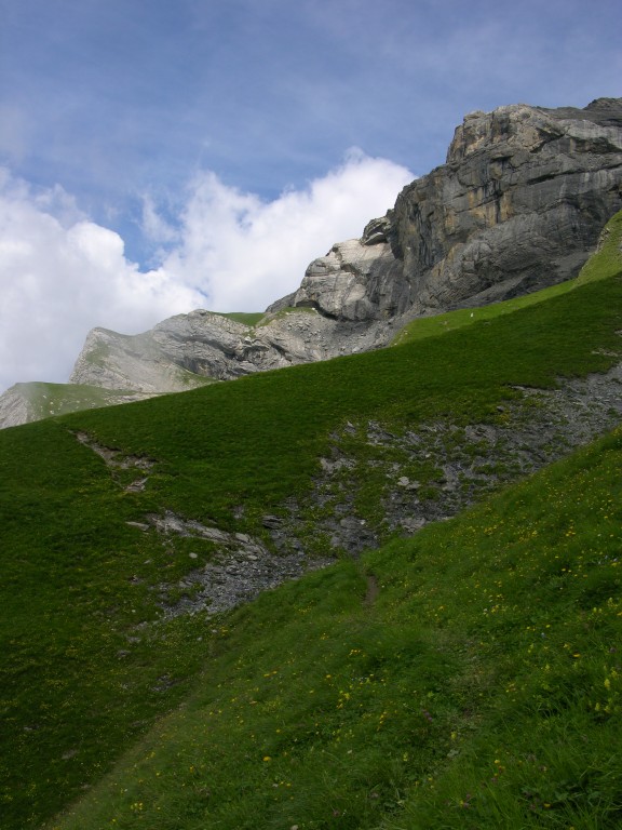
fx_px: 839
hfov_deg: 40.7
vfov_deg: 52.6
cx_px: 311
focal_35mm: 35
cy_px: 415
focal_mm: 8.9
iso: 50
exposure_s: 1/275
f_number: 6.3
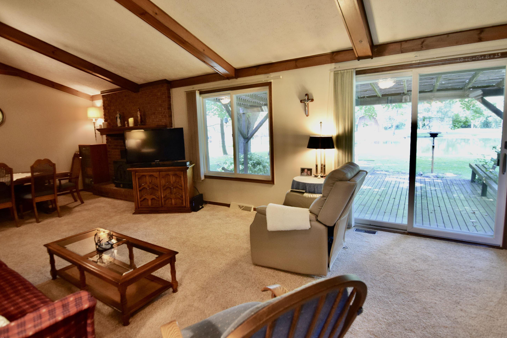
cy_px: 163
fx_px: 247
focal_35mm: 18
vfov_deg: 68.8
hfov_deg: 91.5
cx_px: 254
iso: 800
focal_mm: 11
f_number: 4
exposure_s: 1/60
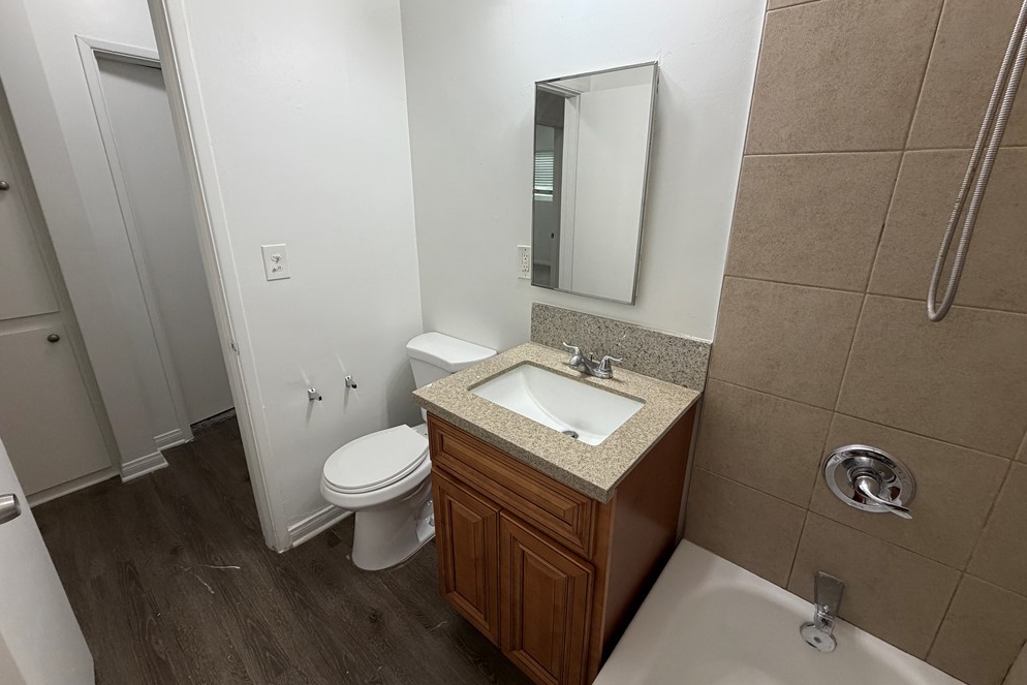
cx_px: 524
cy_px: 321
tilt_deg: -17.5
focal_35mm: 15
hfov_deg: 100.4
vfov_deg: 77.3
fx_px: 428
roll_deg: +0.2
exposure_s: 1/120
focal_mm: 2.22
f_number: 2.2
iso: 250
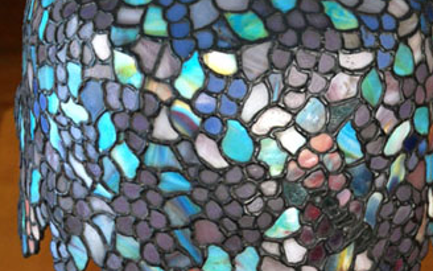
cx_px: 220
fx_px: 1251
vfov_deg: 12.3
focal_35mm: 106
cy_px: 165
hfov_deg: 19.6
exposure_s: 1/30
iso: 560
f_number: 4.5
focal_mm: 38
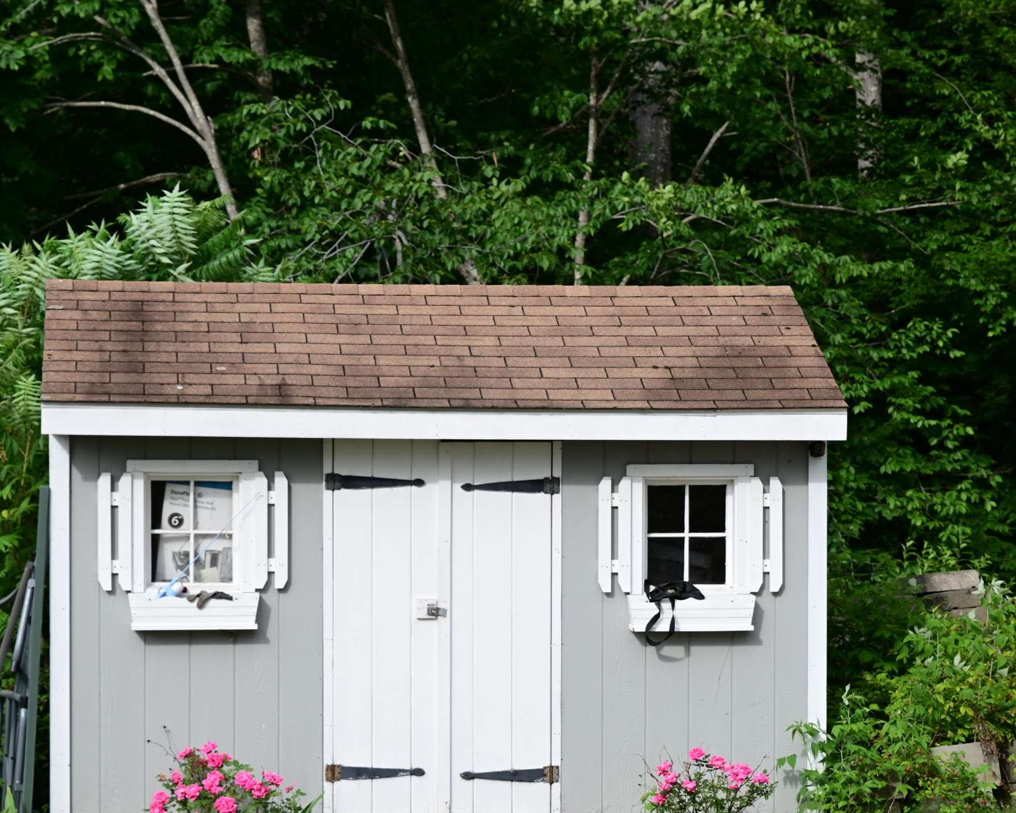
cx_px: 529
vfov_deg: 13.2
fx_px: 3518
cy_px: 552
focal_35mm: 117
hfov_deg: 16.4
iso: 200
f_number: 9
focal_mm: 66
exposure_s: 1/160
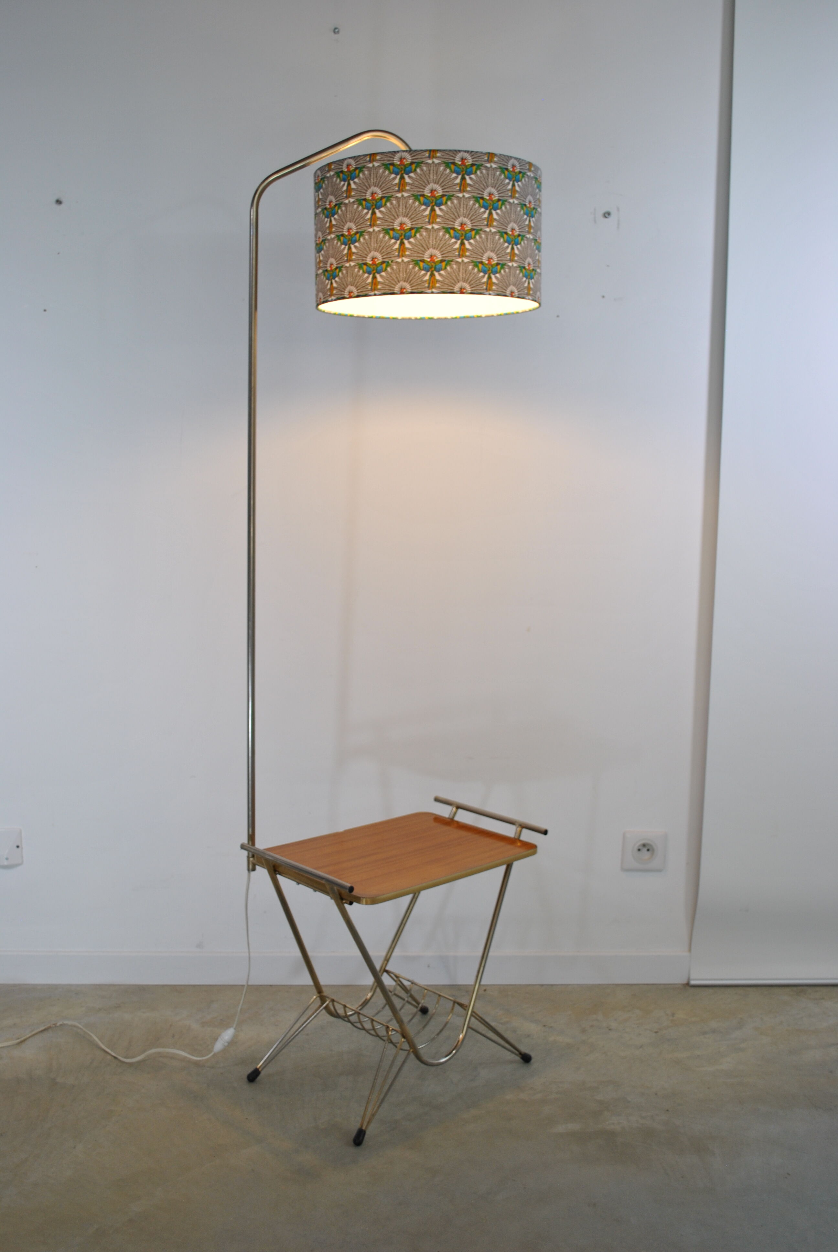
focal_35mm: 36
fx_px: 1253
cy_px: 626
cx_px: 419
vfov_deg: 53.1
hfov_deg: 37.0
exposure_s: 1/60
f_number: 4
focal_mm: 24
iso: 200
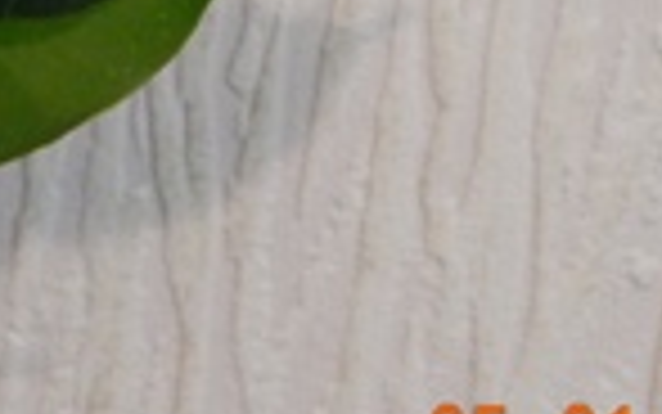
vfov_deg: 10.2
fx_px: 2094
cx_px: -180
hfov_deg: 17.0
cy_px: -493
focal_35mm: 116
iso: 400
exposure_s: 1/30
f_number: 3
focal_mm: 4
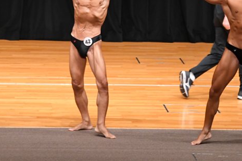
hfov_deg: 6.1
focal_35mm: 337
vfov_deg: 4.1
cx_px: 100
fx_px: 2263
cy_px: 42
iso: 5000
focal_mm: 135
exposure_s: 1/400
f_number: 5.6
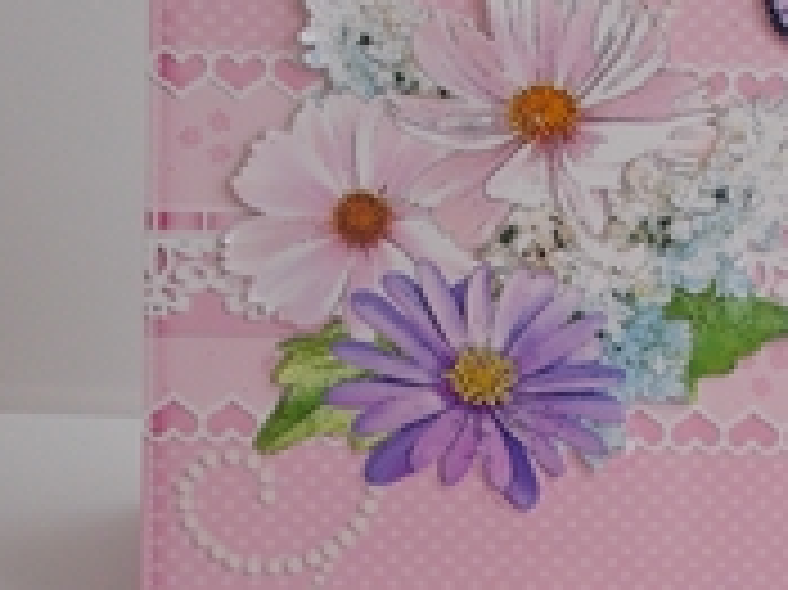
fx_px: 1524
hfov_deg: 28.5
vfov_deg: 21.7
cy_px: 462
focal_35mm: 67
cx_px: 612
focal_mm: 4.6
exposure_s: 1/25
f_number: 3.2
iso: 125
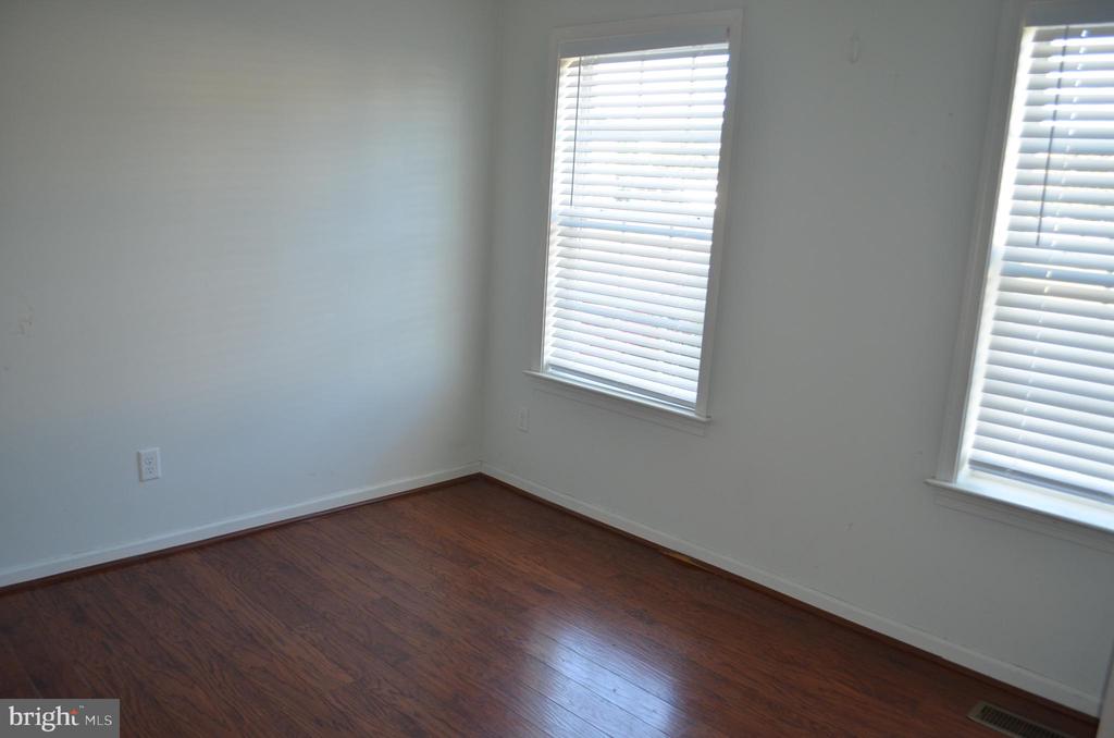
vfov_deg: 47.7
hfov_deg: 67.5
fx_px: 834
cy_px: 369
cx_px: 557
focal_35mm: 27
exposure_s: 1/60
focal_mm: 18
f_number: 3.5
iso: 400
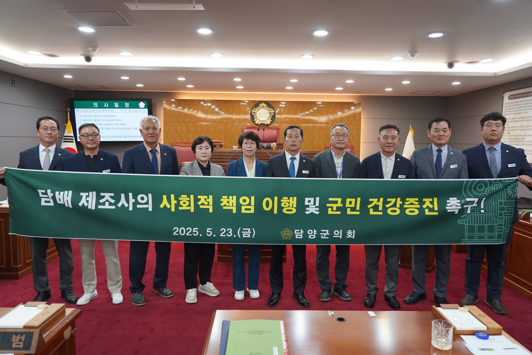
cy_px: 178
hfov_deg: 71.5
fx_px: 369
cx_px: 266
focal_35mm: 25
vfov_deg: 51.3
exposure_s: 1/160
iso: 1250
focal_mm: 25
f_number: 4
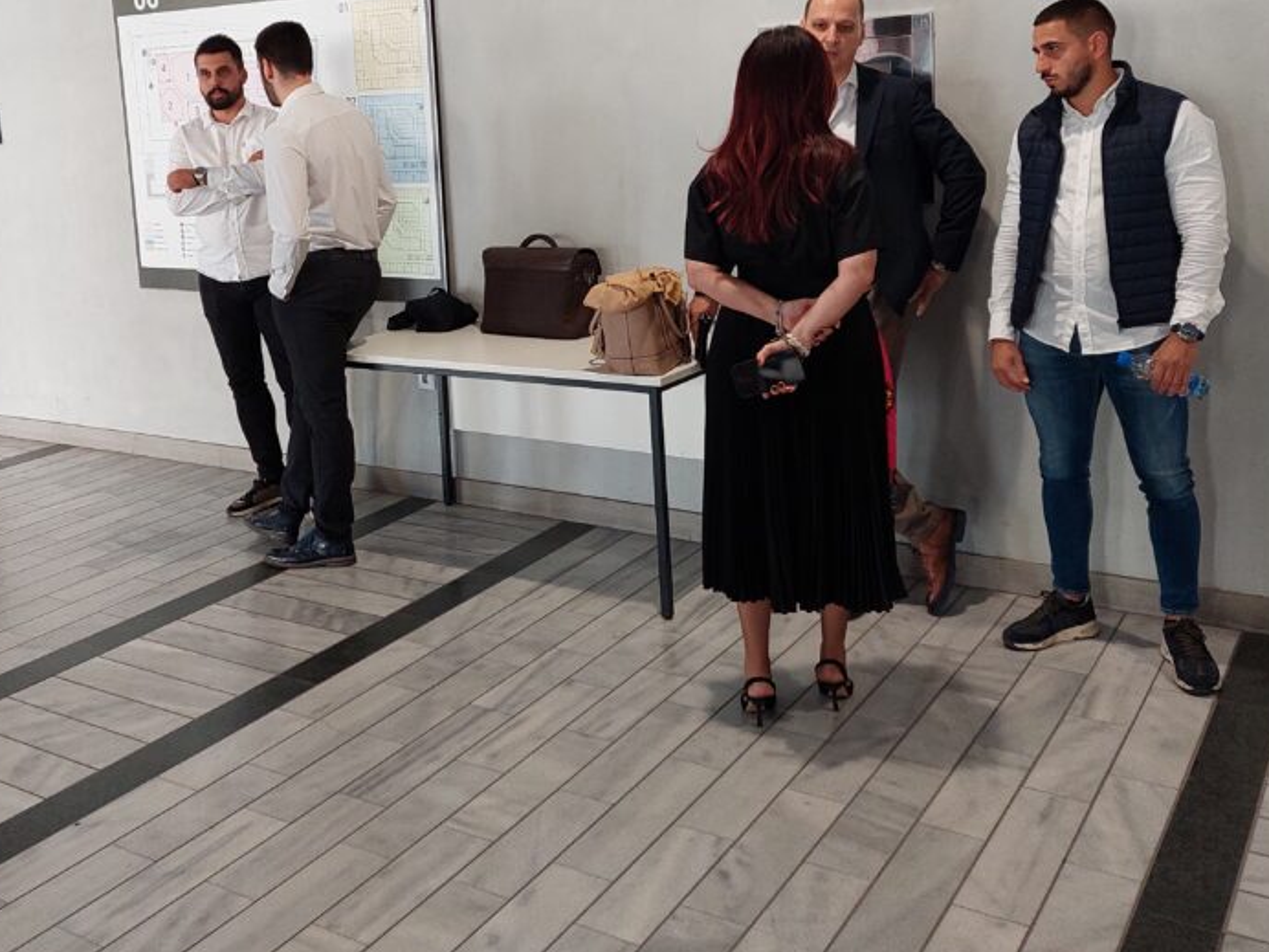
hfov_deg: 50.0
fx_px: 1356
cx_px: 559
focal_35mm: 37
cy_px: 292
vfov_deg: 38.1
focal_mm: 5.23
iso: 200
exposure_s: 1/100
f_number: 1.8
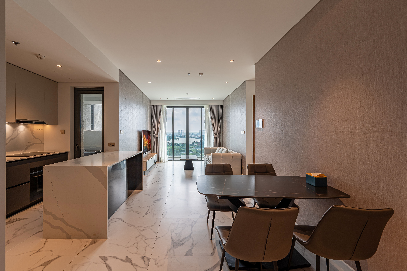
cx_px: 204
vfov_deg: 81.1
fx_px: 158
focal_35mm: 14
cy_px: 136
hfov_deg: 104.3
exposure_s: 1/100
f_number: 9
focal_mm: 14
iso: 125
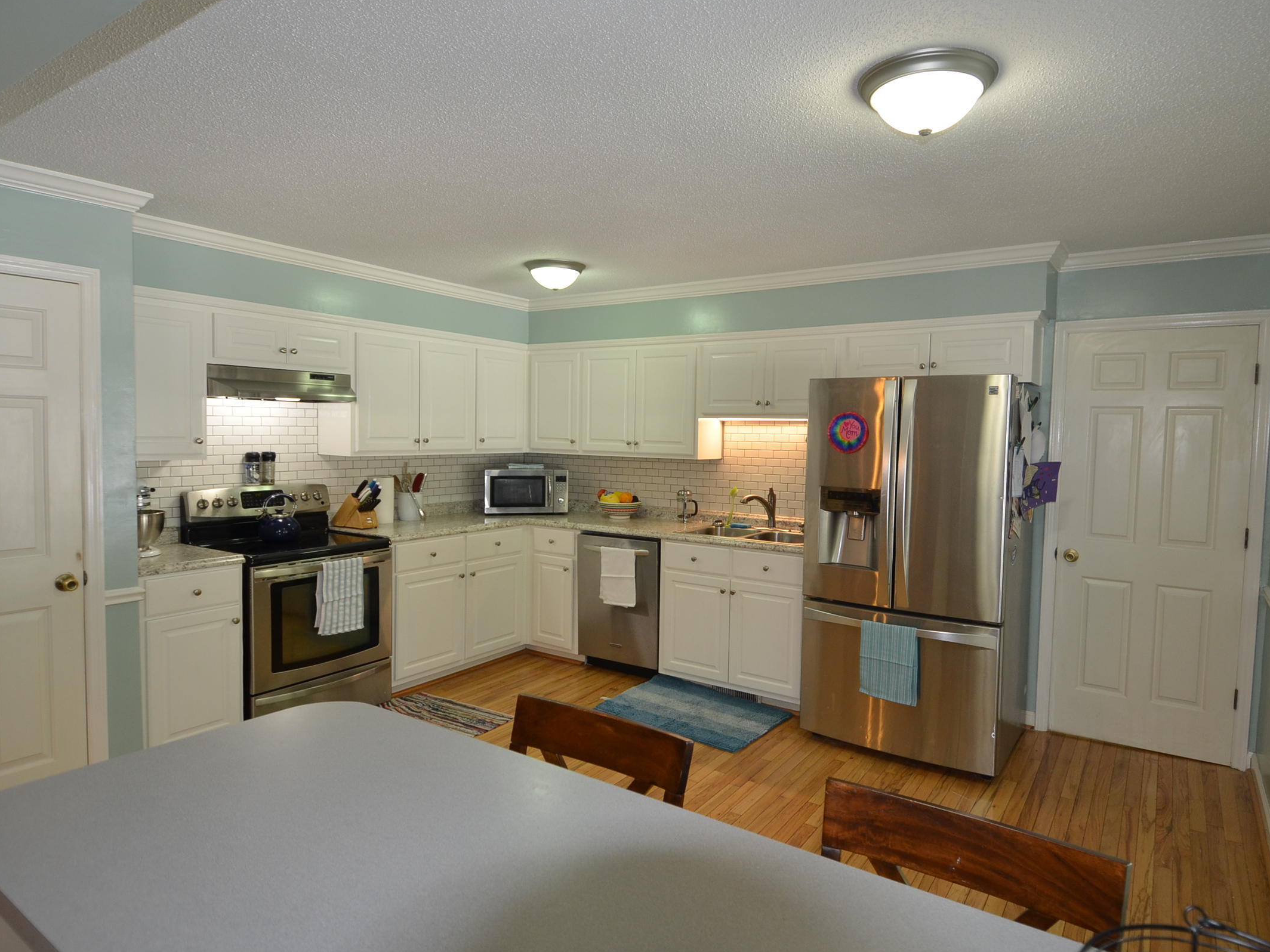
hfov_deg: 81.7
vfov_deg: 66.0
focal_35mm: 20
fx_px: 734
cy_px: 480
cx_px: 637
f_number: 4
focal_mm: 12
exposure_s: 1/100
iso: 400
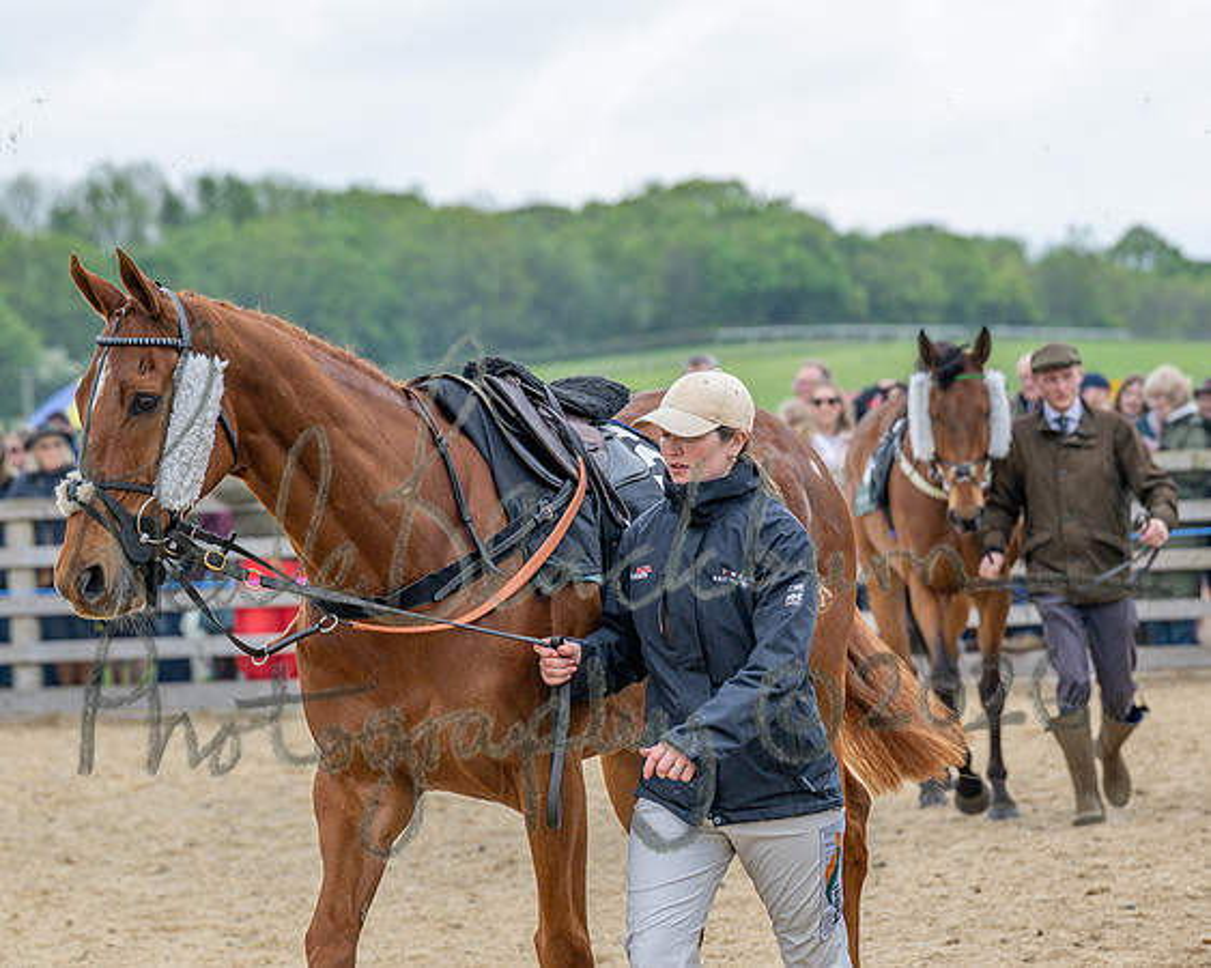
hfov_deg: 10.9
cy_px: 478
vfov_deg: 8.7
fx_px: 6345
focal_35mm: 177
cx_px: 692
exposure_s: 1/1000
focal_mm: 103
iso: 400
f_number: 4
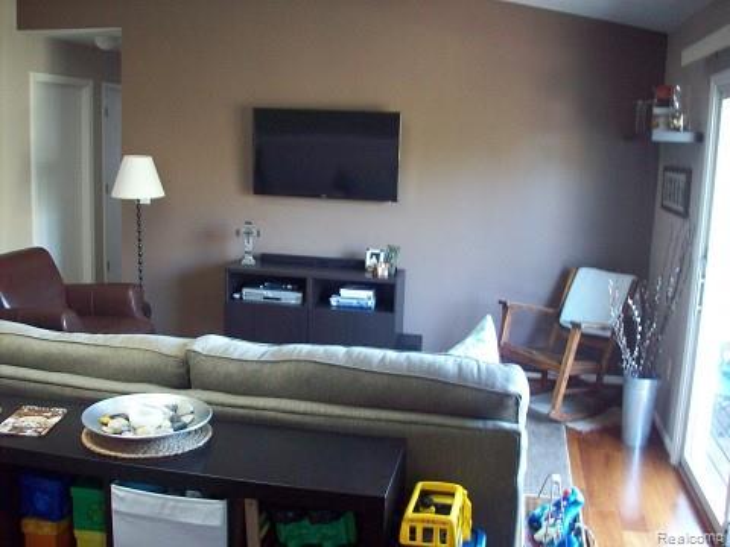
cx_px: 365
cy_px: 274
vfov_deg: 38.7
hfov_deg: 50.1
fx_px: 780
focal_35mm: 37
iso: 196
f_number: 2.8
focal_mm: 6.2
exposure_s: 1/8
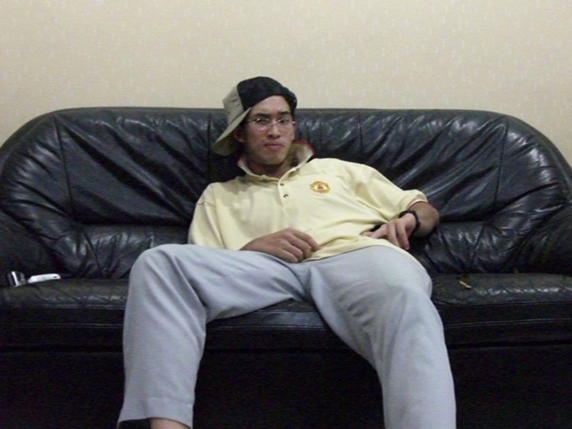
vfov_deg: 27.5
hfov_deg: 36.2
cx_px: 286
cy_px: 214
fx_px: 876
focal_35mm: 53
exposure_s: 1/25
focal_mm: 8.82
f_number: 3.7
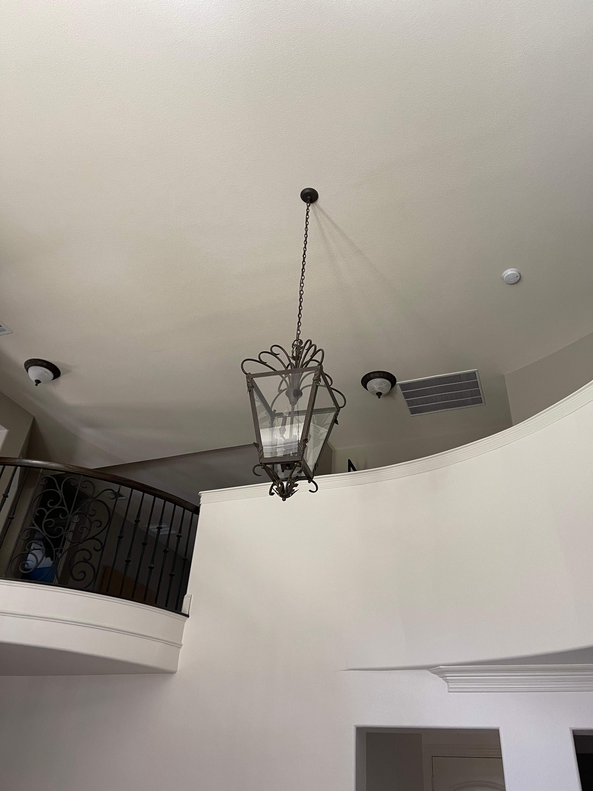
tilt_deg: +35.4
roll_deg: -3.7
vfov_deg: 67.3
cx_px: 296
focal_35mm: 26
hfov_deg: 53.1
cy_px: 396
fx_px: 594
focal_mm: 5.1
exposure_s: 1/91
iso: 125
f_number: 1.6
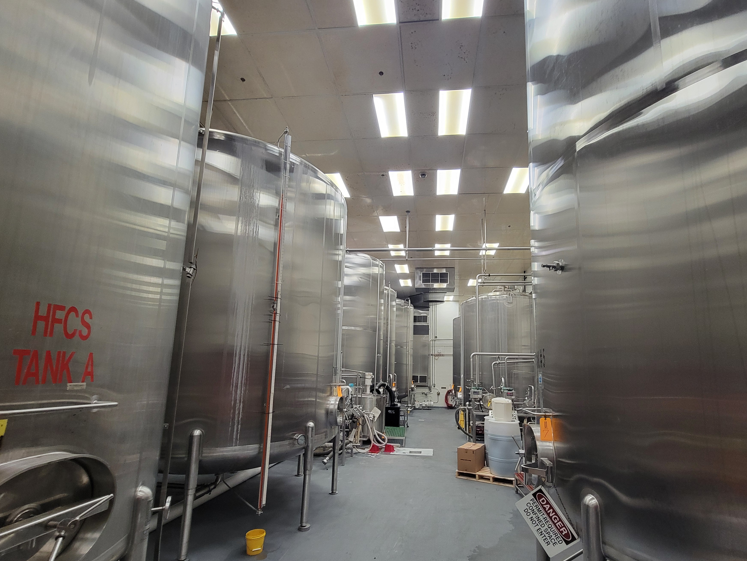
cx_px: 404
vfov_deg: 81.3
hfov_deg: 98.0
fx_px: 324
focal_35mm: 15
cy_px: 320
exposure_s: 1/60
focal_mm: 2.2
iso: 320
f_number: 2.2
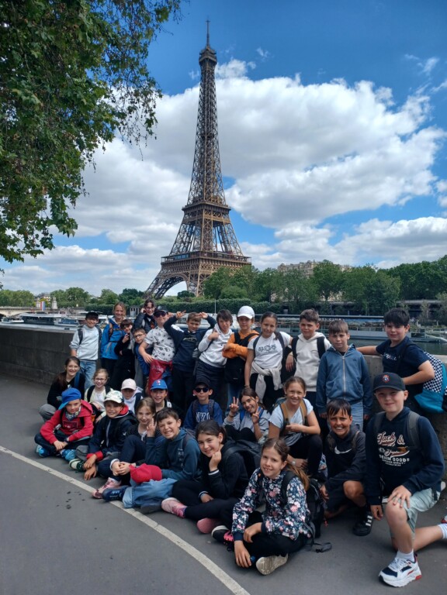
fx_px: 430
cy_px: 298
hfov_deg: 54.9
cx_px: 224
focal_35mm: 25
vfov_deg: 69.4
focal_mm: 4.6
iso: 32
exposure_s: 1/493
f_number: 1.8
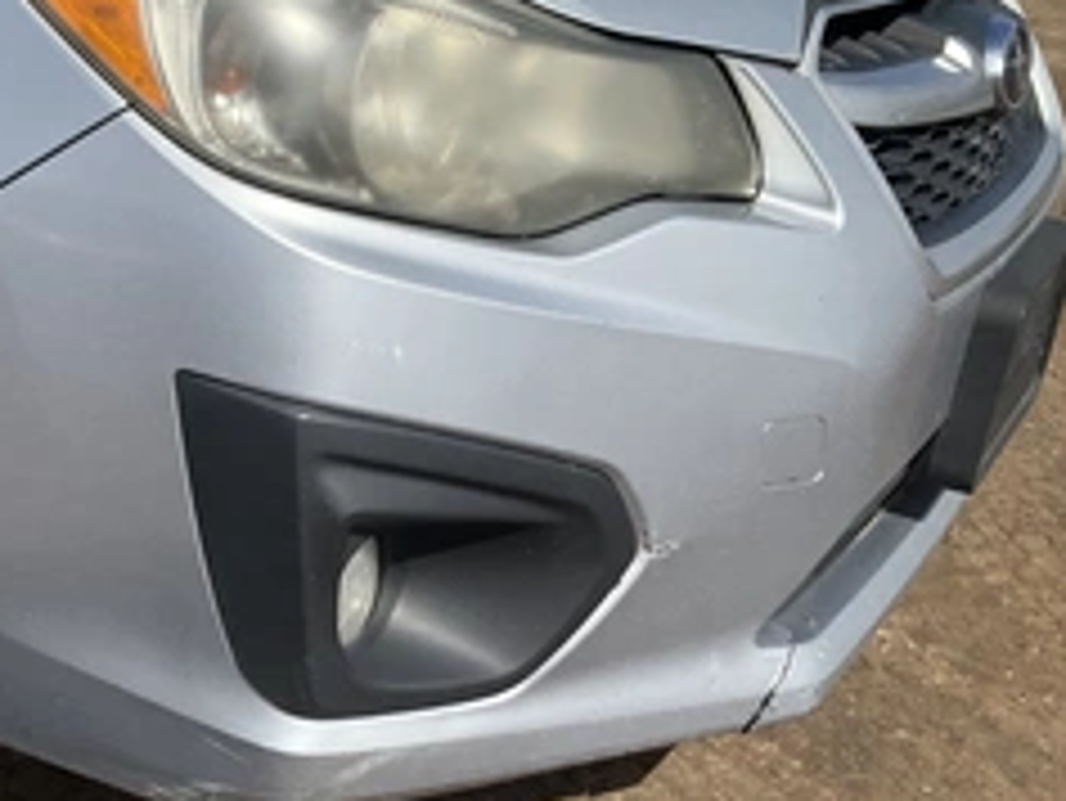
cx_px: 193
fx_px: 1510
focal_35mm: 49
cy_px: 364
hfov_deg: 37.3
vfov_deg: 29.7
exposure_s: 1/2320
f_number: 1.8
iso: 25
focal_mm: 3
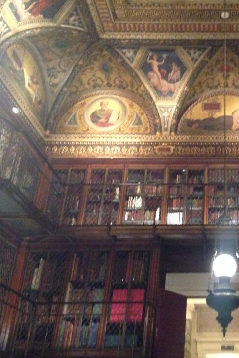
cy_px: 176
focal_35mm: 48
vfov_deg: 41.1
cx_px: 232
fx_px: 478
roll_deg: -0.5
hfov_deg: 26.7
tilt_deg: +25.1
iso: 800
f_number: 2.4
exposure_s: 1/15
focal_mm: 4.12
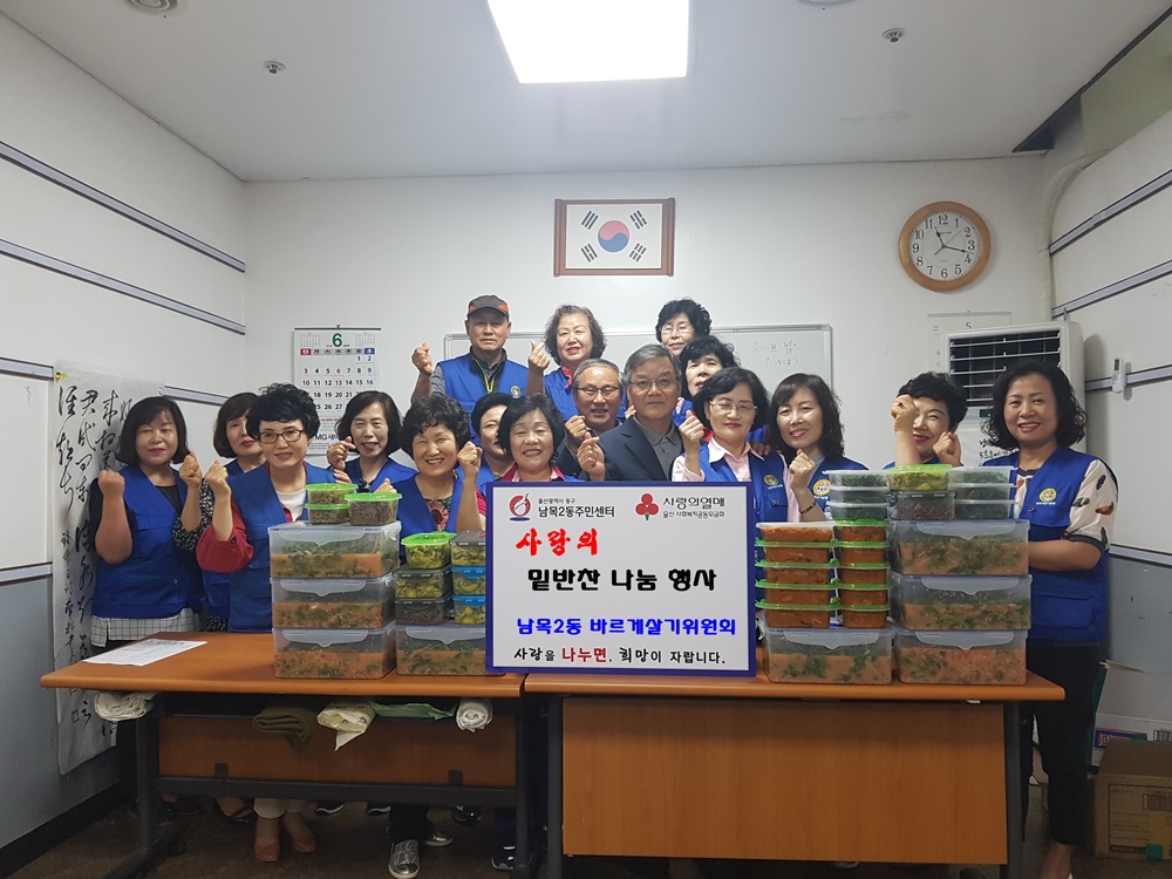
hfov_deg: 67.3
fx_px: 880
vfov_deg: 53.1
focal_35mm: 26
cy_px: 440
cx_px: 586
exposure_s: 1/60
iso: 125
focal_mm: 4.2
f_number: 1.7
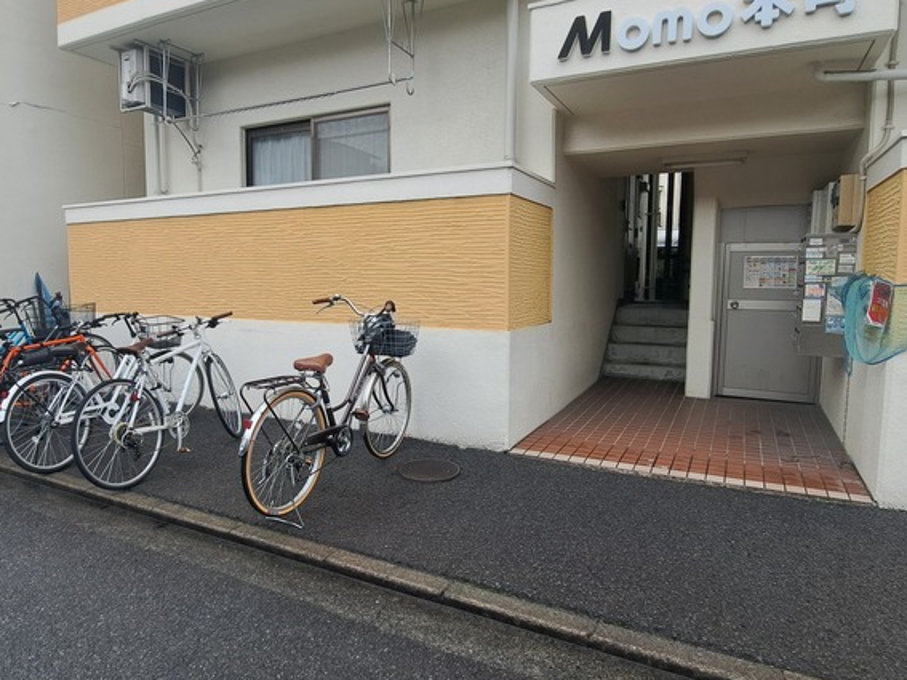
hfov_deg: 76.1
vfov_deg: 61.1
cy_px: 333
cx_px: 402
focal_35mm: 22
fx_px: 576
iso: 50
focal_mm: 1.74
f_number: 2.2
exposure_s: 1/131
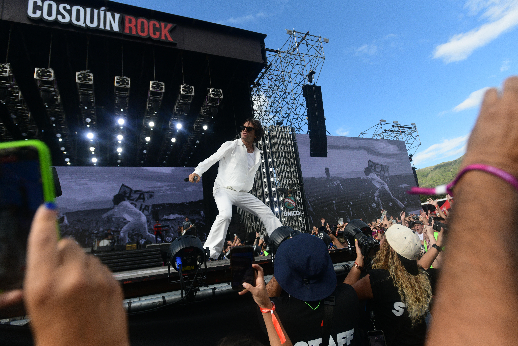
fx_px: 288
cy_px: 173
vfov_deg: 61.9
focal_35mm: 20
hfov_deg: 84.0
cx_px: 259
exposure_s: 1/5000
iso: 800
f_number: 3.5
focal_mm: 20
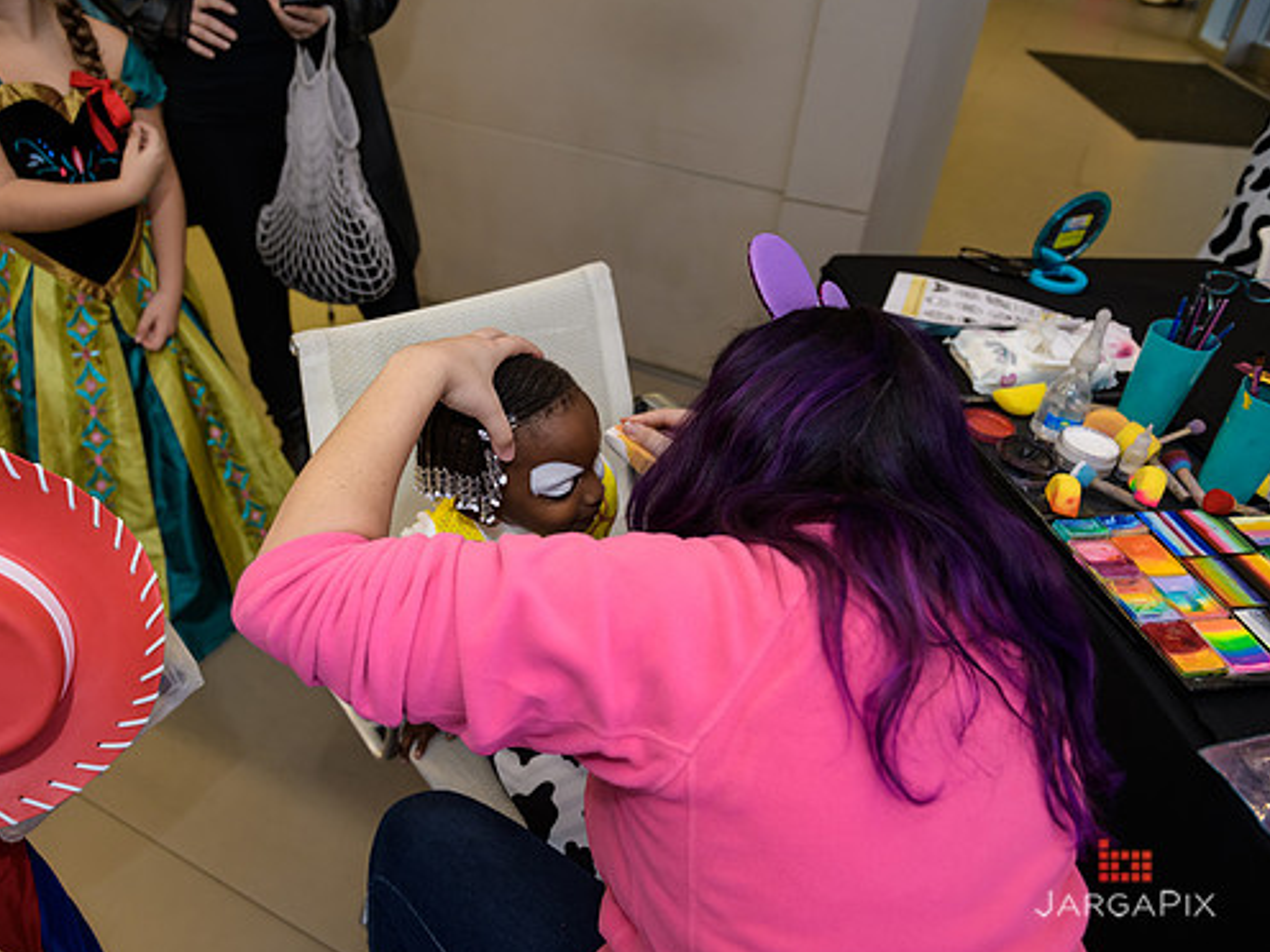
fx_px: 991
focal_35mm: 27
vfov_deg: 51.4
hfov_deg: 65.0
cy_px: 477
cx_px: 538
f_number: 3.2
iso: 800
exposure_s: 1/125
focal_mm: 24
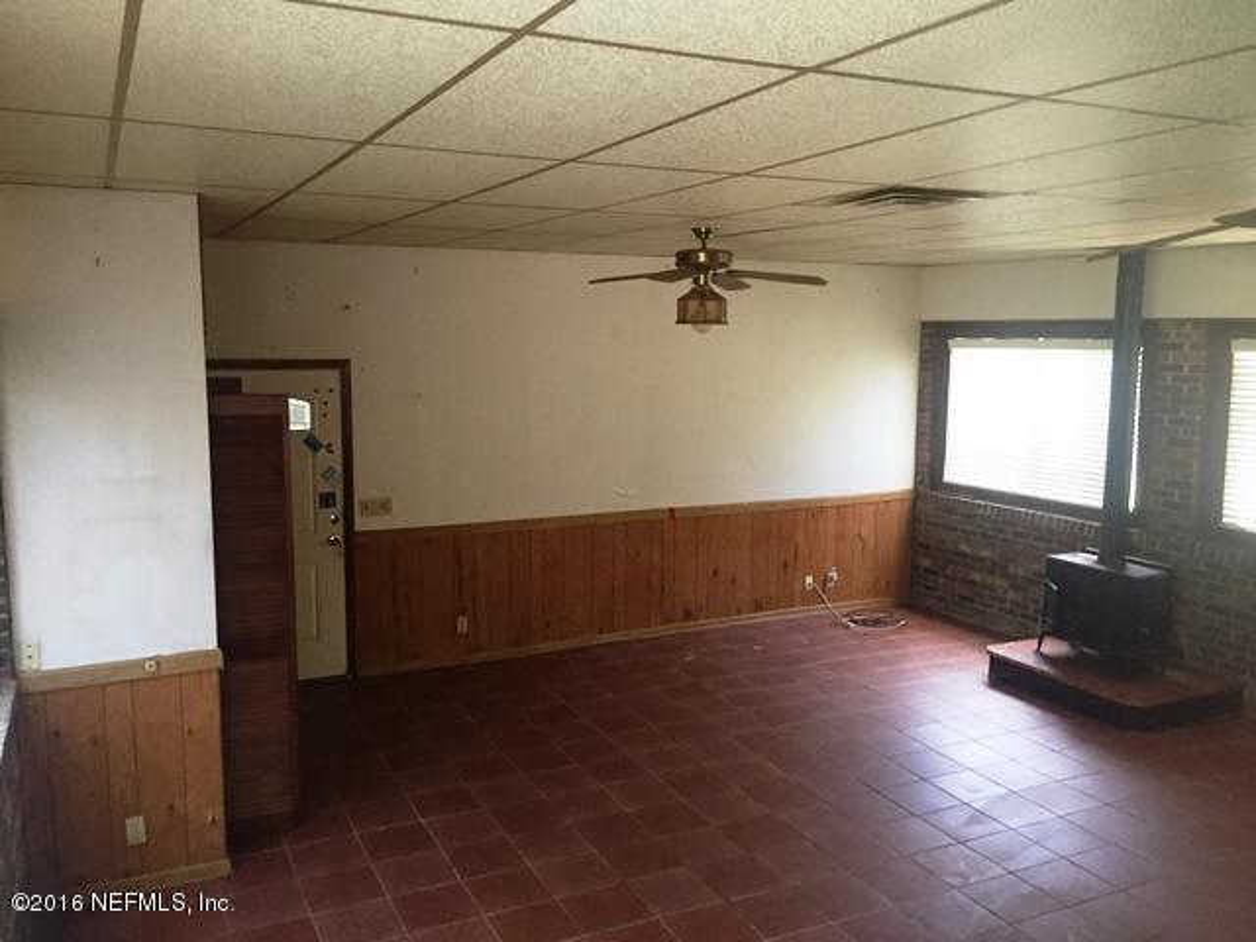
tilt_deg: -6.5
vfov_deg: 48.2
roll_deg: -0.5
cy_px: 471
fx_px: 1052
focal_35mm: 29
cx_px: 628
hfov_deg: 61.7
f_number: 2.2
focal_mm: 4.15
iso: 200
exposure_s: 1/30
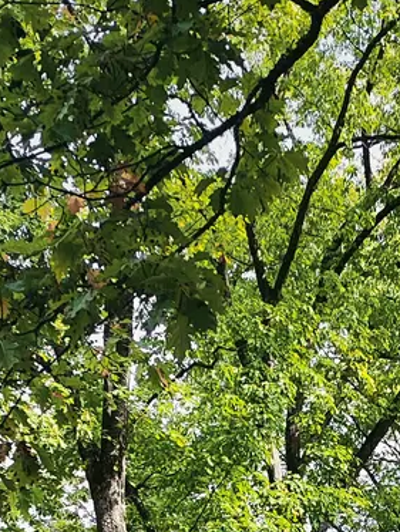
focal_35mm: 77
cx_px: 353
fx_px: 1185
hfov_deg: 18.9
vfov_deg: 21.4
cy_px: 789
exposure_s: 1/114
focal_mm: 5.89
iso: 50
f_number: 1.89
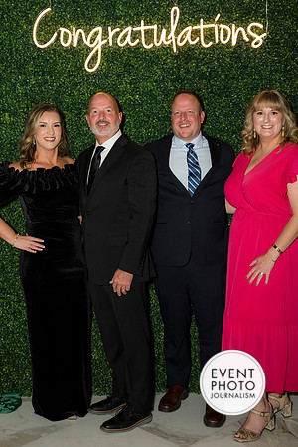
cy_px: 224
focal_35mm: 50
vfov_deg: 39.6
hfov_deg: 27.0
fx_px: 621
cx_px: 149
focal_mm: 50
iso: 640
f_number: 5
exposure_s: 1/160
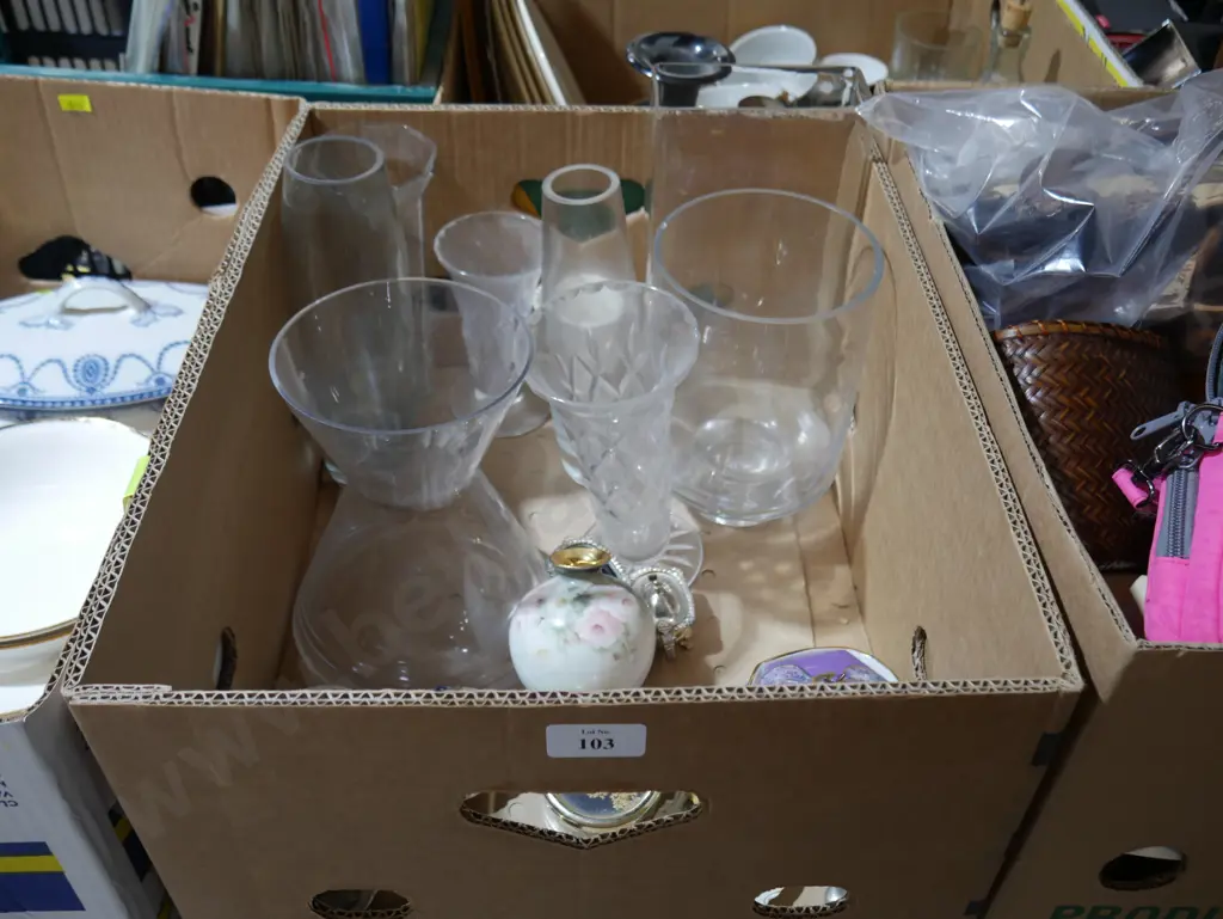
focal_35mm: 32
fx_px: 1131
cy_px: 460
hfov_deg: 56.8
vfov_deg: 44.2
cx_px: 612
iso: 320
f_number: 3.6
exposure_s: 1/60
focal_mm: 16
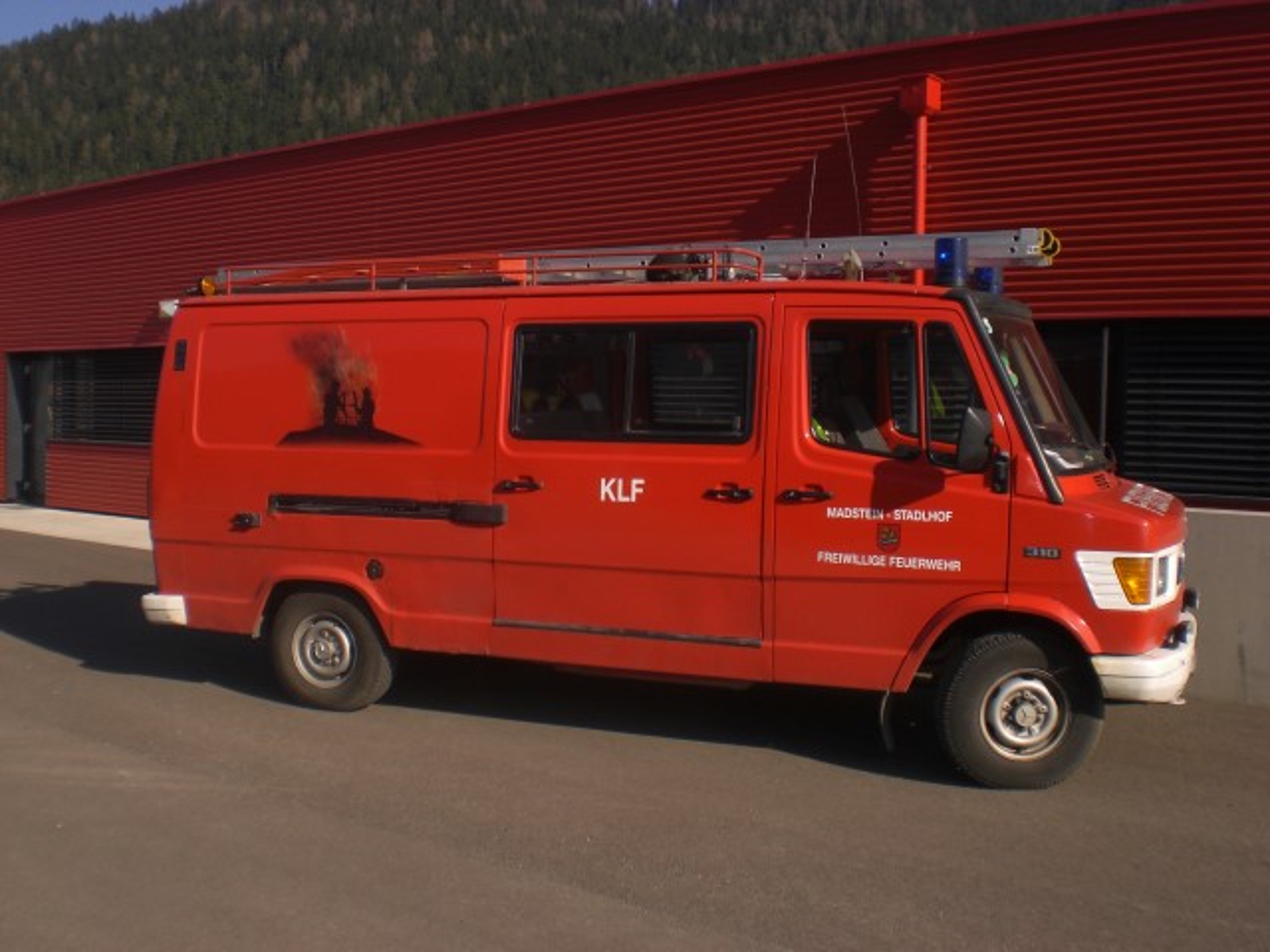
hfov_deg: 49.0
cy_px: 476
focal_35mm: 38
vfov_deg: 37.7
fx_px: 1394
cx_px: 635
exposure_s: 1/640
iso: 50
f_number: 4.4
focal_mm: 6.3
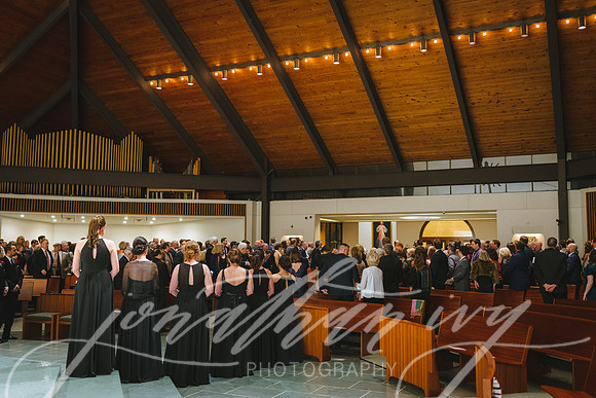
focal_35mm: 35
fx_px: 580
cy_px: 199
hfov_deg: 54.4
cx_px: 298
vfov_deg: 37.9
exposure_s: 1/125
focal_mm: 35
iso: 4000
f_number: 2.2
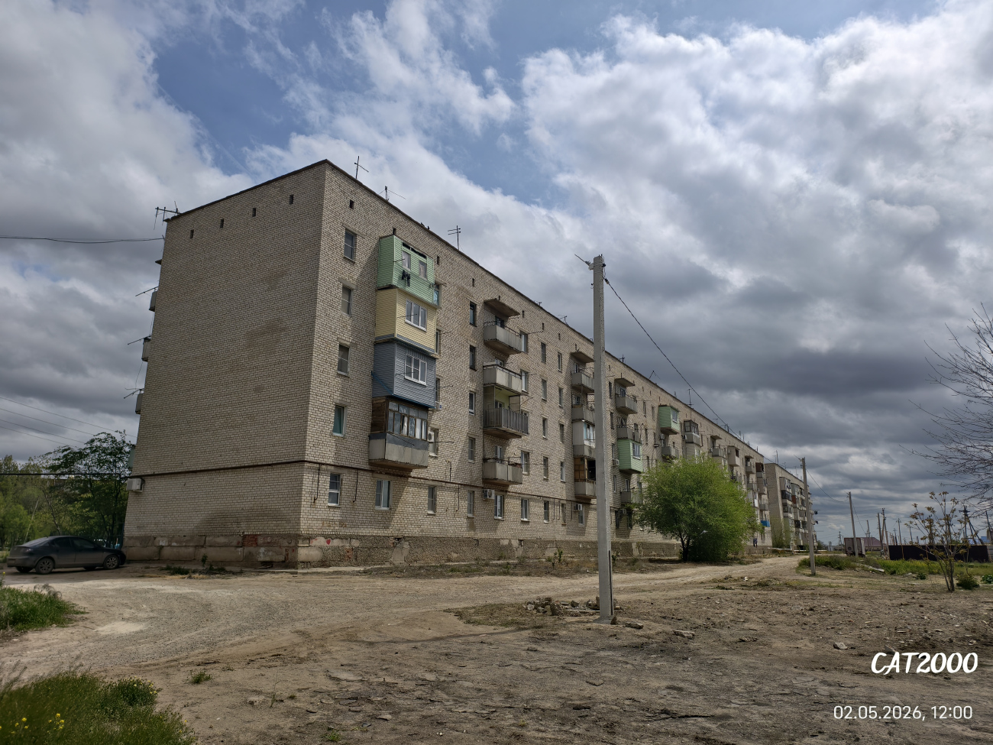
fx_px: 660
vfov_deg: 58.9
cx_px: 496
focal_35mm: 23
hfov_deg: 73.9
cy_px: 372
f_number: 1.57
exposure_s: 1/8850
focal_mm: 6.54
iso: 72
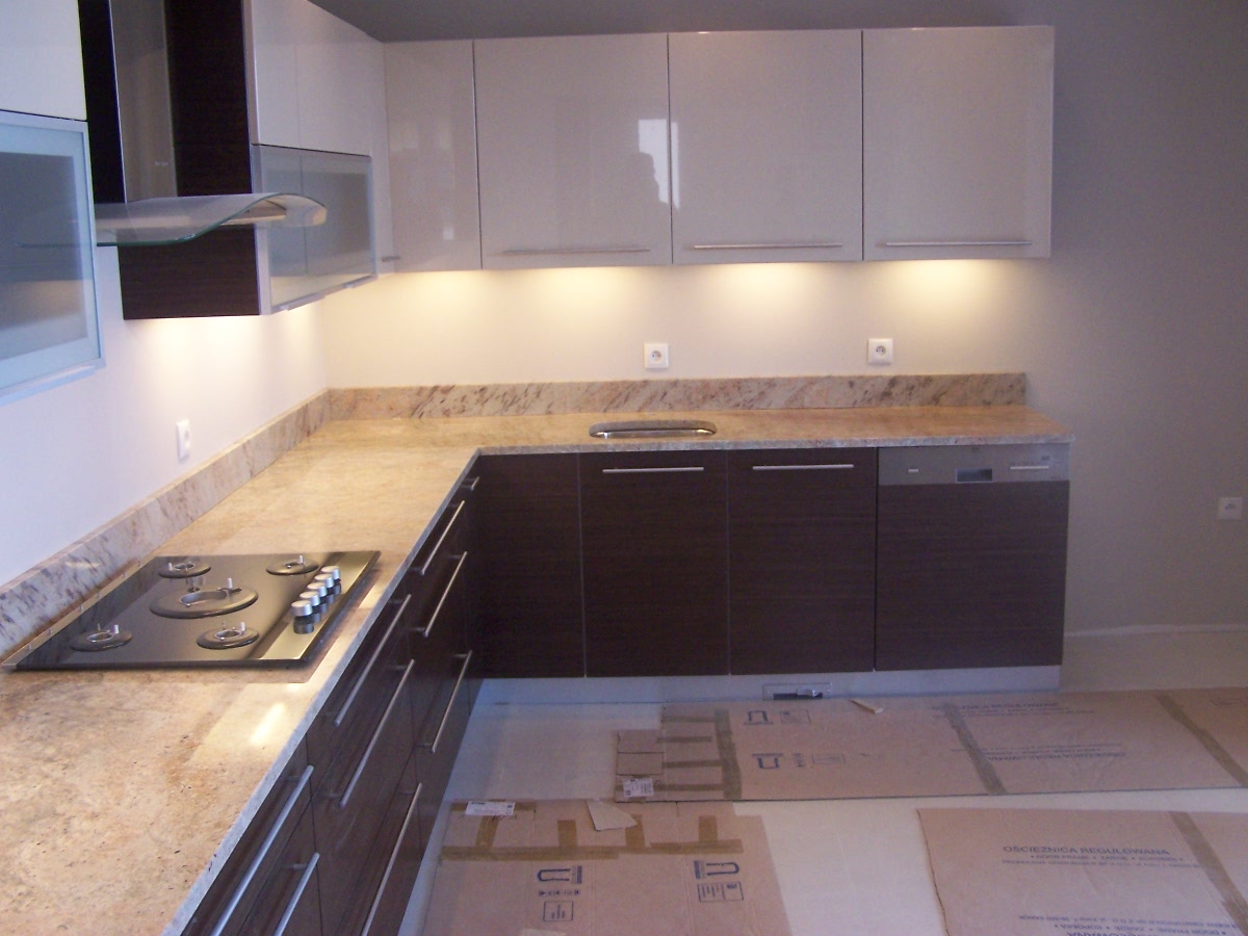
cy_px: 468
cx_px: 624
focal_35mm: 38
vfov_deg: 37.7
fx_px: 1370
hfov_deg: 49.0
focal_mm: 6.3
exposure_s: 1/45
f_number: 2.8
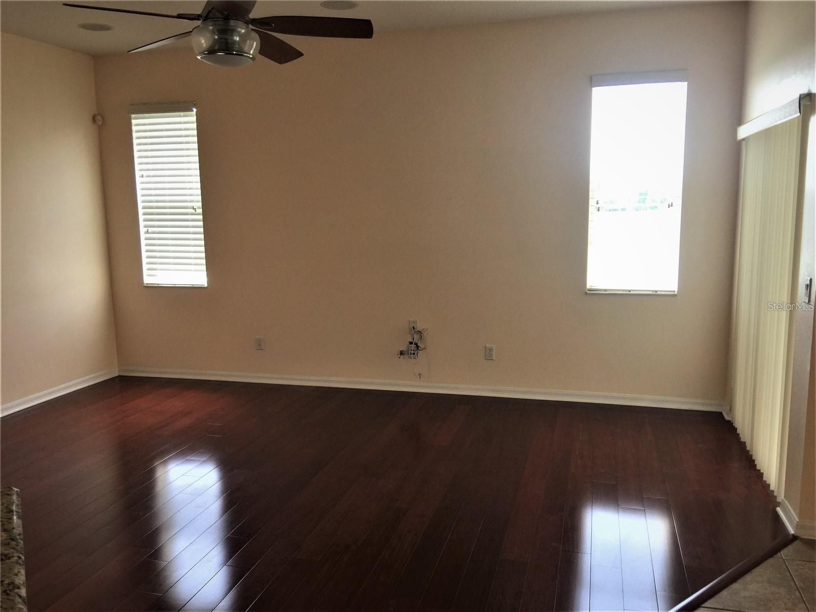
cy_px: 306
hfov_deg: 61.7
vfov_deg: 48.2
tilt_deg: -9.2
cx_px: 408
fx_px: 684
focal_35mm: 29
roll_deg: +0.1
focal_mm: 4.15
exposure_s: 1/40
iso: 32
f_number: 2.2
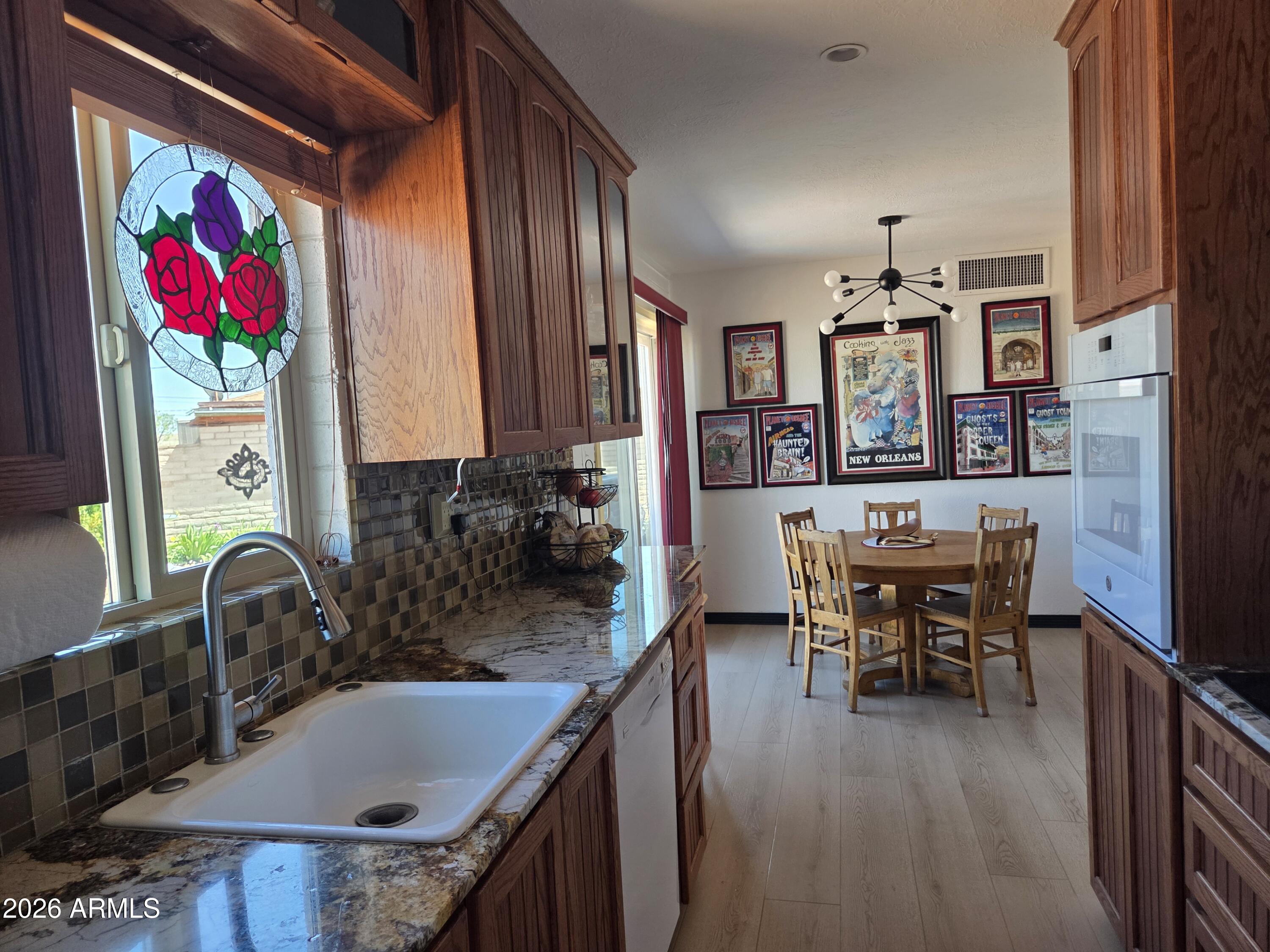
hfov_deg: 73.9
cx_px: 635
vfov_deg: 58.9
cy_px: 476
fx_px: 844
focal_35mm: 23
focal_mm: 5.4
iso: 160
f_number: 1.8
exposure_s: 1/180
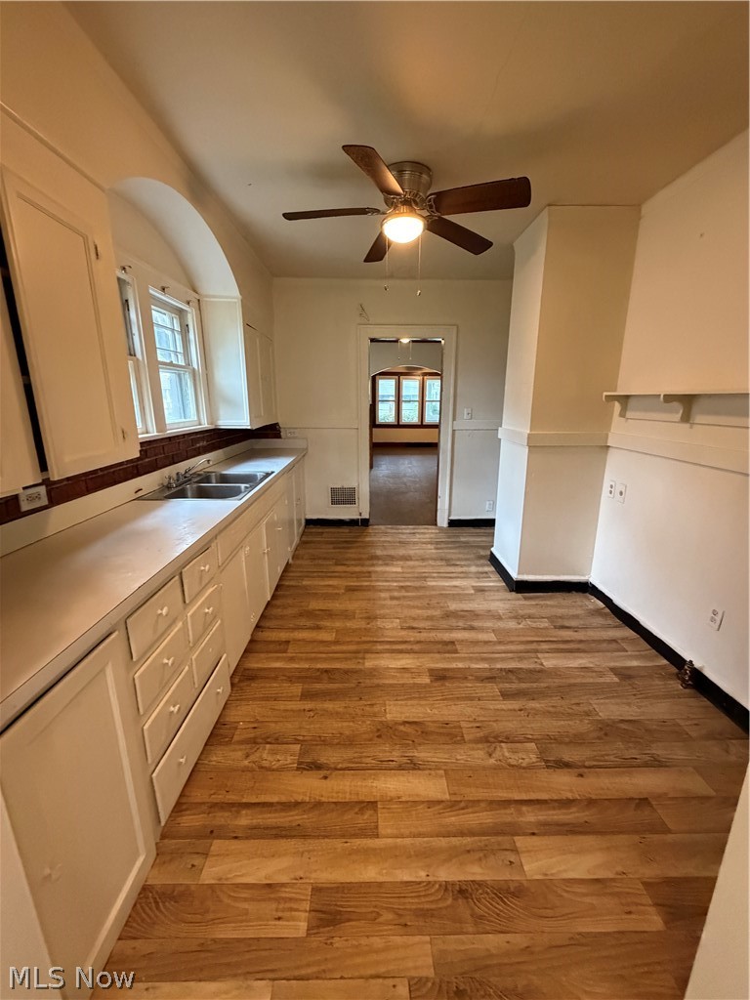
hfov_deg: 85.7
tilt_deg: -16.3
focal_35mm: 14
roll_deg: -0.5
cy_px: 500
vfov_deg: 102.1
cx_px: 375
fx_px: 404
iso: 800
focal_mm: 2.22
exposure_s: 1/60
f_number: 2.2
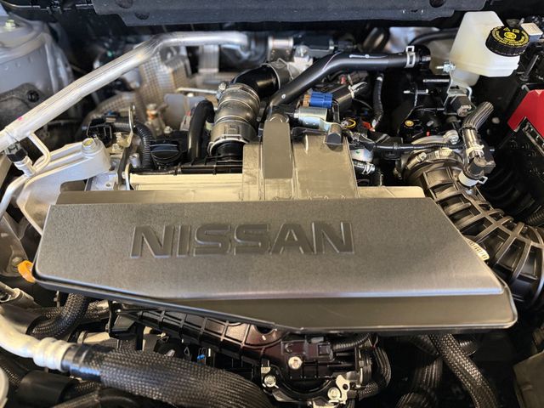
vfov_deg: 56.8
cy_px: 204
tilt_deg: -52.6
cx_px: 272
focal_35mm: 24
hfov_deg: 71.6
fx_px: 377
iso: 800
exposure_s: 1/60
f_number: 1.78
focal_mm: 6.76
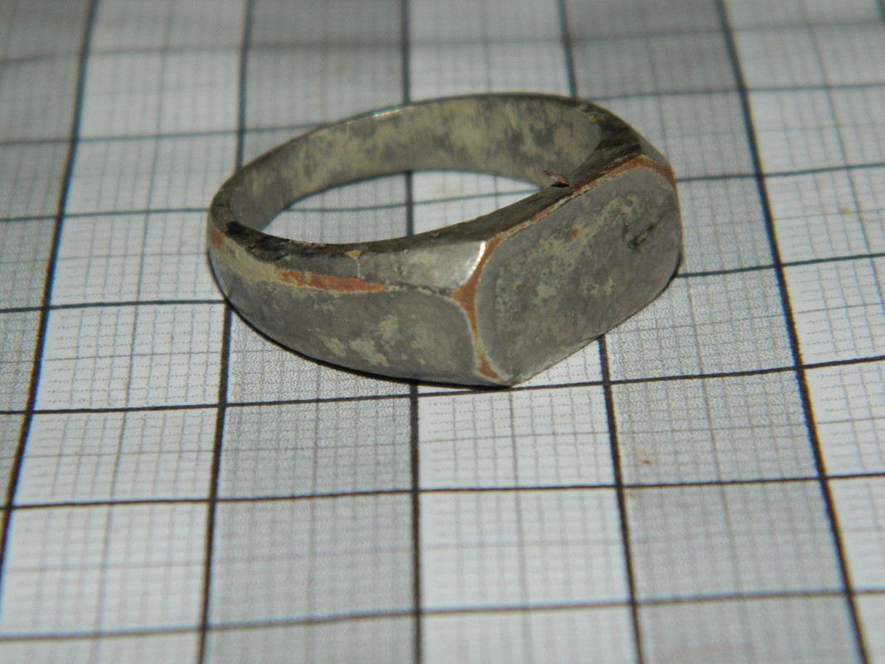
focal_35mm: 129
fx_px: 3298
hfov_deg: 15.3
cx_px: 442
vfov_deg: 11.5
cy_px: 332
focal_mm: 23.2
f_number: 13.4
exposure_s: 1/60
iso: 200
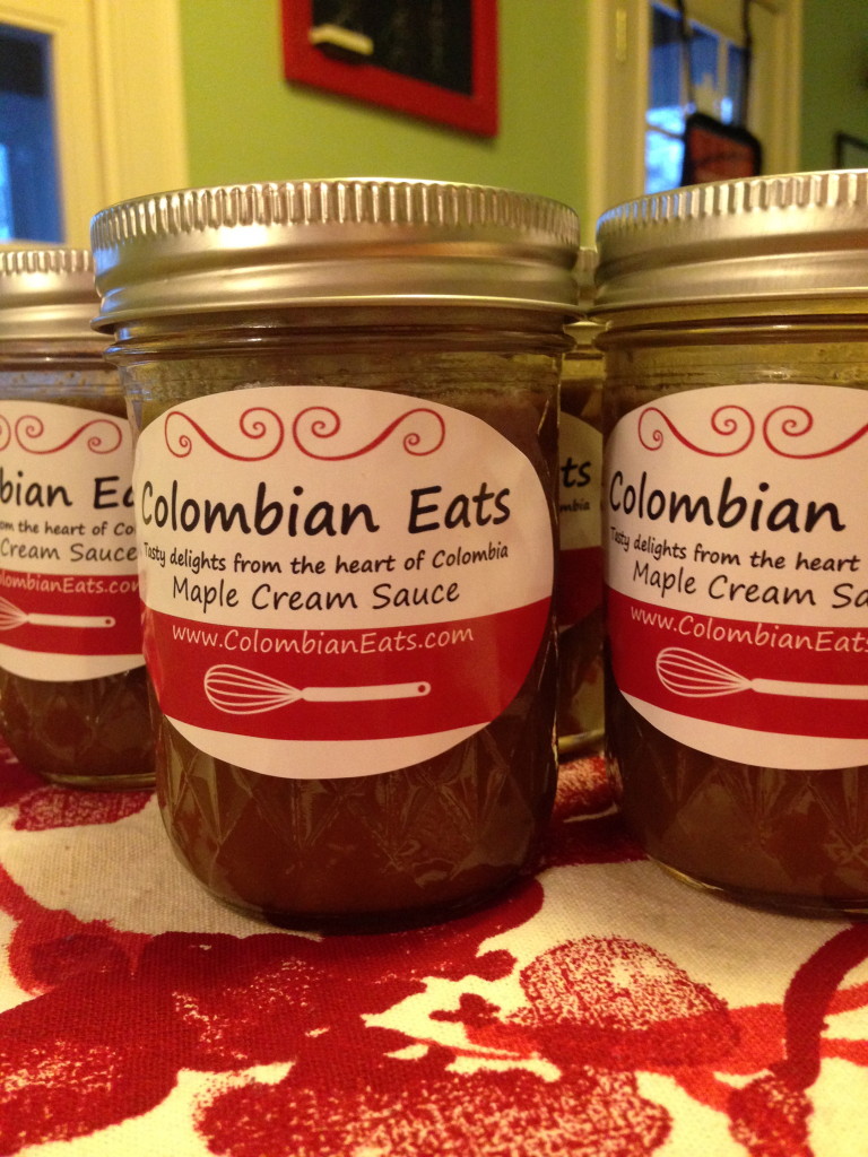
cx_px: 434
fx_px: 1103
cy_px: 578
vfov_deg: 55.4
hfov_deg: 42.9
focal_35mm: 33
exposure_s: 1/17
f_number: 2.4
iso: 400
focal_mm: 4.12
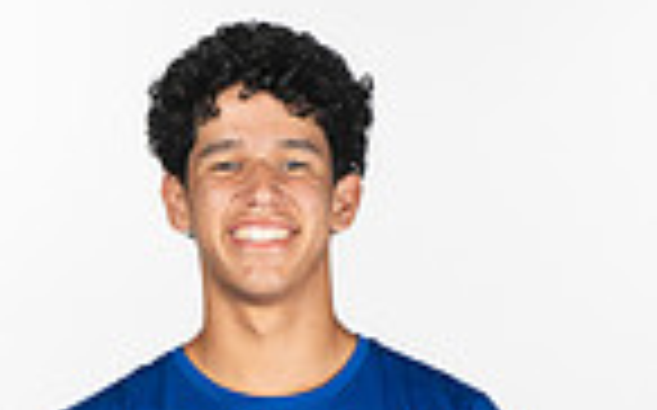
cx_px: 207
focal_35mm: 182
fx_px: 3256
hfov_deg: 11.5
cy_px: 951
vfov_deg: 6.8
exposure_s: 1/500
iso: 200
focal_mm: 58
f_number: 7.1
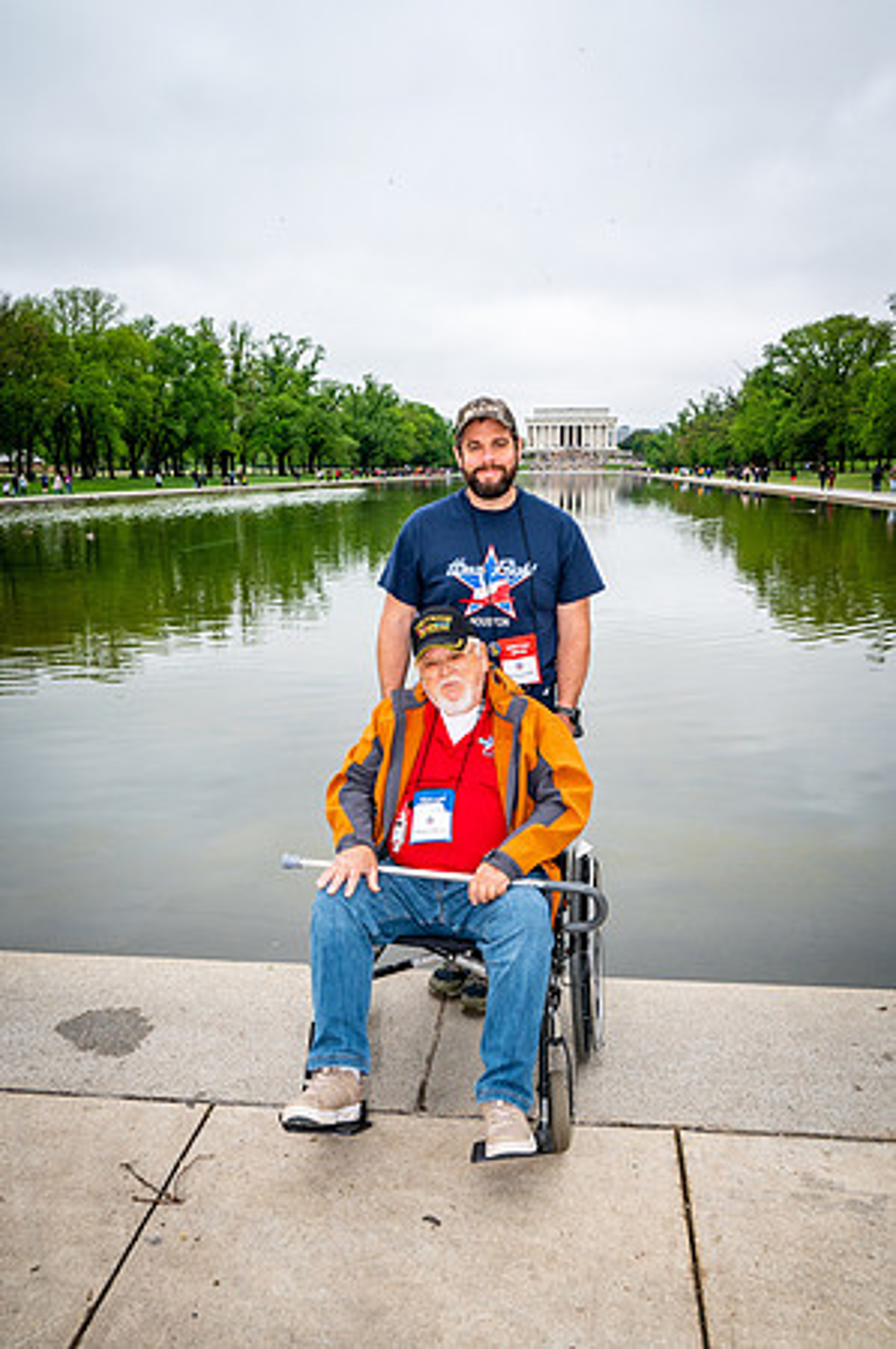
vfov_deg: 59.5
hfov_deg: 41.6
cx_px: 448
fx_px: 1179
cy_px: 674
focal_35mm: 32
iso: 560
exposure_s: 1/640
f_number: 8
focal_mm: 31.5
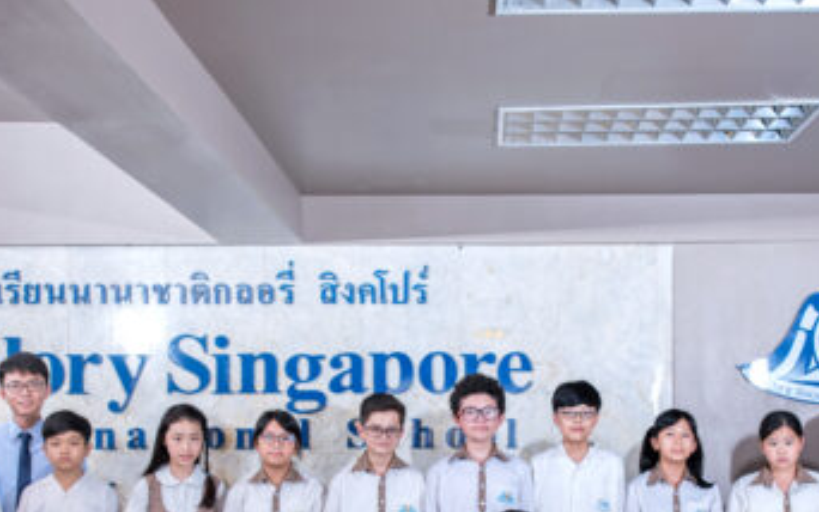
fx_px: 1228
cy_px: 458
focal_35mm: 55
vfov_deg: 23.0
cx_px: 486
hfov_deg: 36.8
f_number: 3.2
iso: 250
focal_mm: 24
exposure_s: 1/200
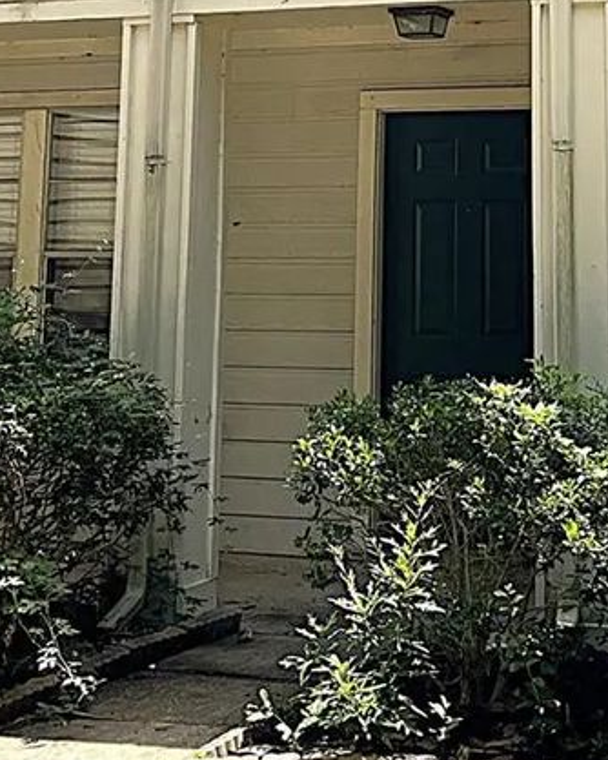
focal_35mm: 83
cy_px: -134
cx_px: 504
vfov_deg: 21.5
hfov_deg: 18.3
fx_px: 1866
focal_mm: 5.7
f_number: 1.5
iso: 50
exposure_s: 1/2165
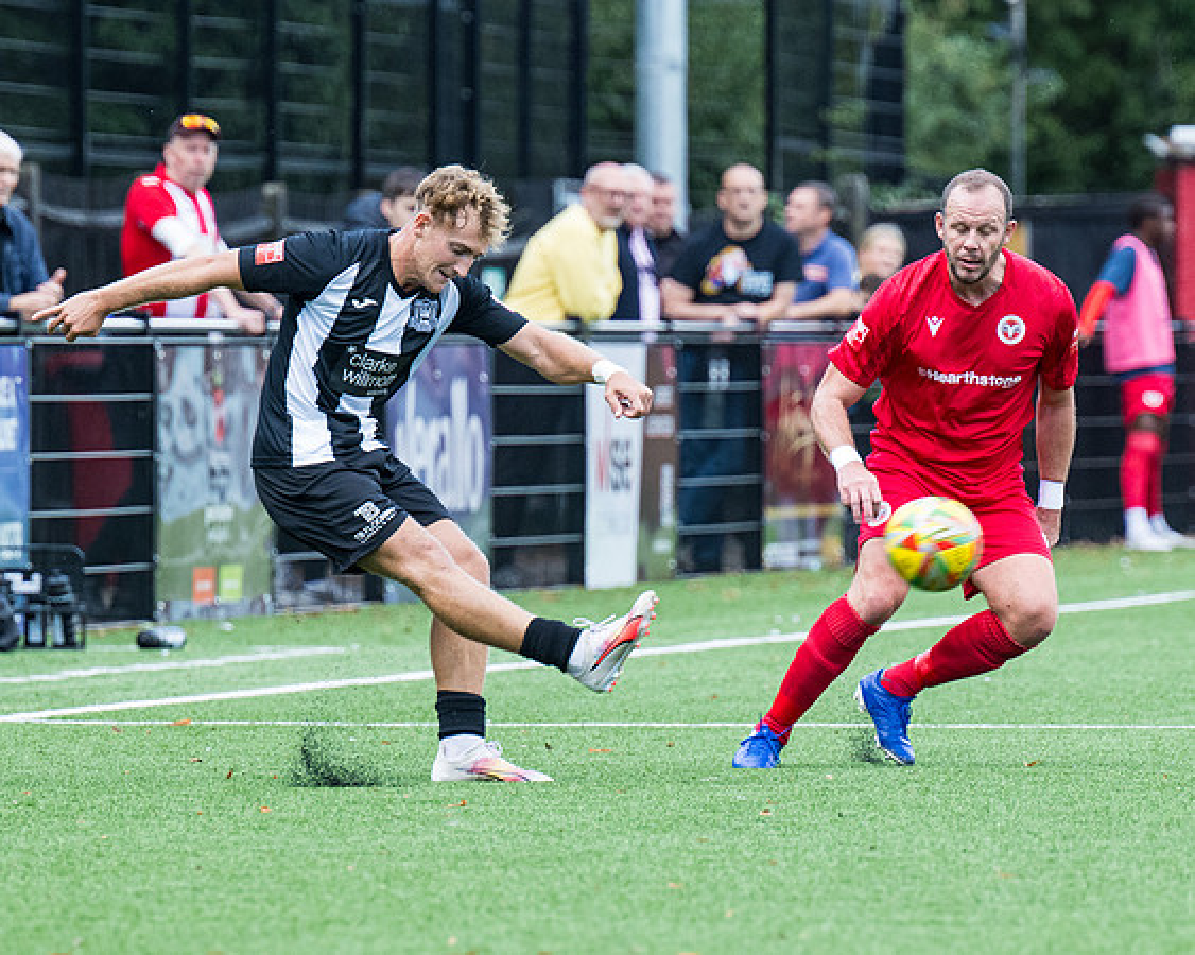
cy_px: 453
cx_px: 749
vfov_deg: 2.8
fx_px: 19360
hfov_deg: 3.5
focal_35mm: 548
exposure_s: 1/1000
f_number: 4.5
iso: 800
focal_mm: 250
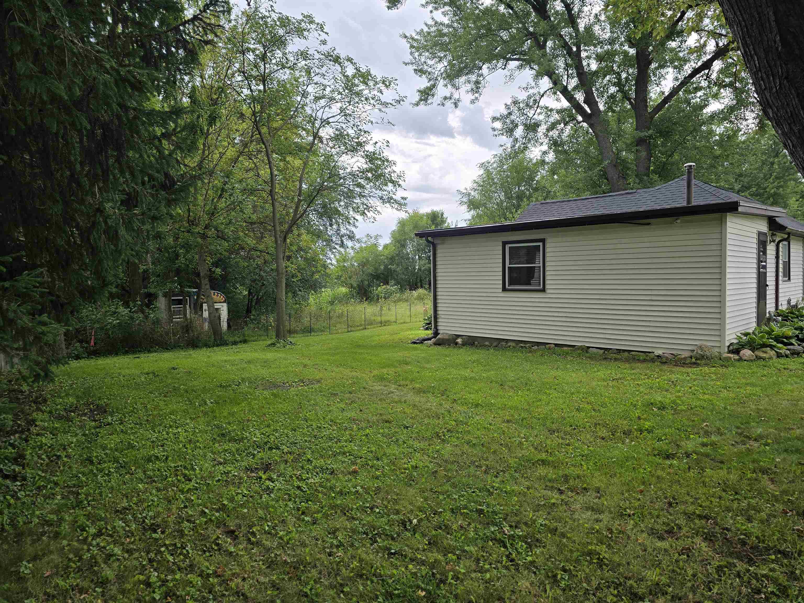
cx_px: 402
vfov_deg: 58.9
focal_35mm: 23
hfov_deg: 73.9
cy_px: 302
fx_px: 534
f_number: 1.7
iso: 12
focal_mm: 6.3
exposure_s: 1/379
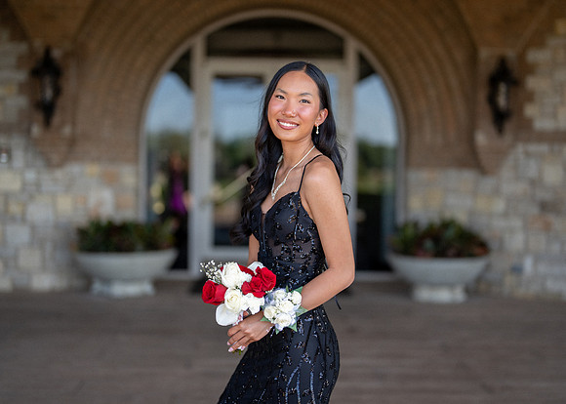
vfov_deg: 26.6
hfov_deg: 36.7
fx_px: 854
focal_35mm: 53
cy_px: 204
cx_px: 286
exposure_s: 1/2000
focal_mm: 50
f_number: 1.2
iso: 160
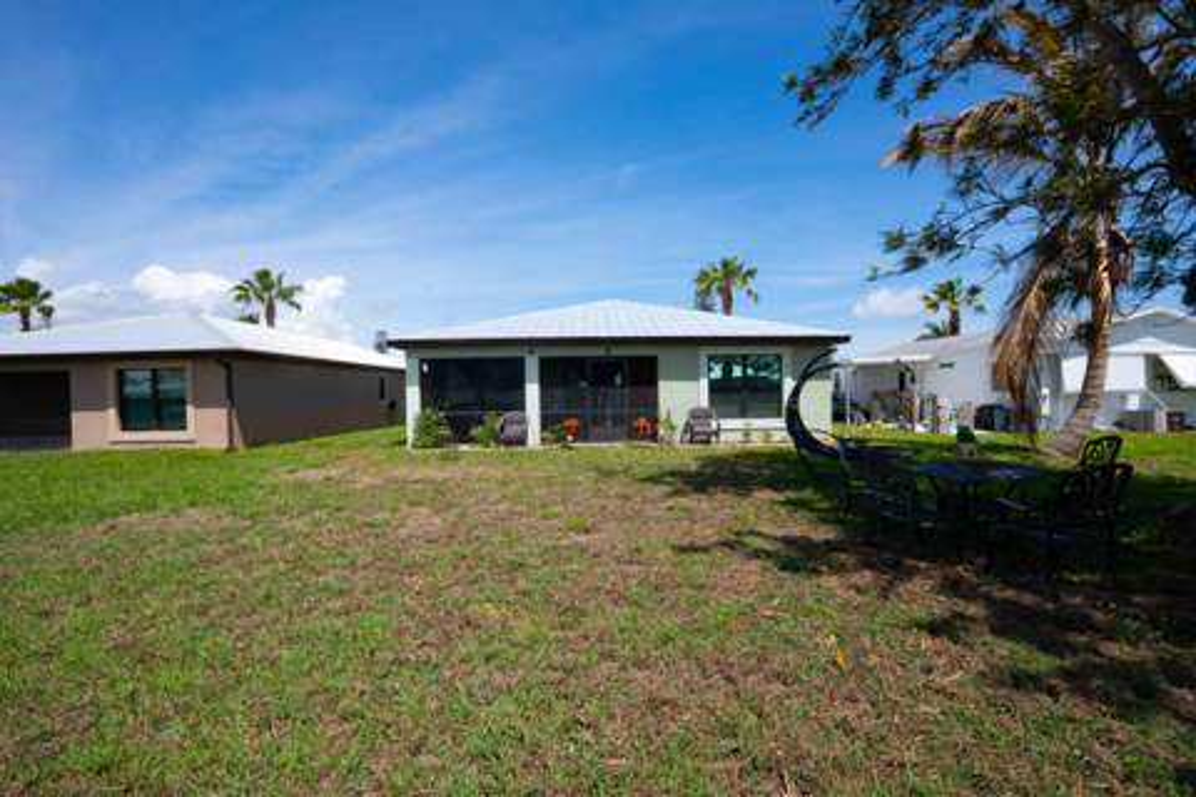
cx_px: 598
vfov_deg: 77.3
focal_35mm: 15
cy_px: 398
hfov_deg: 100.4
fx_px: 498
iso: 50
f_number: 13
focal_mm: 10
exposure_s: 1/125
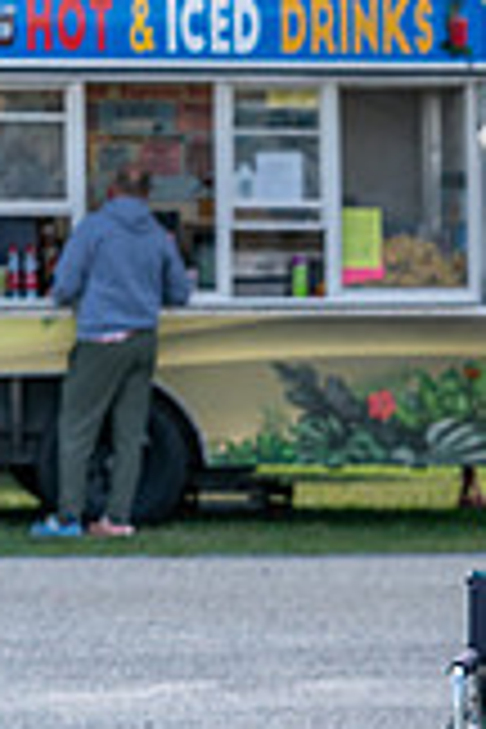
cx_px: 1274
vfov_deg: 5.4
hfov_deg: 3.6
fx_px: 7674
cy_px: 646
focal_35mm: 379
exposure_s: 1/2000
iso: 800
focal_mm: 106
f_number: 5
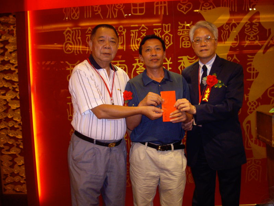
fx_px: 301
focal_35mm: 38
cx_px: 137
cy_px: 103
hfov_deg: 49.0
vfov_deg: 37.7
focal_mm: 7.9
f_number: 2.8
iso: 400
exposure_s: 1/40
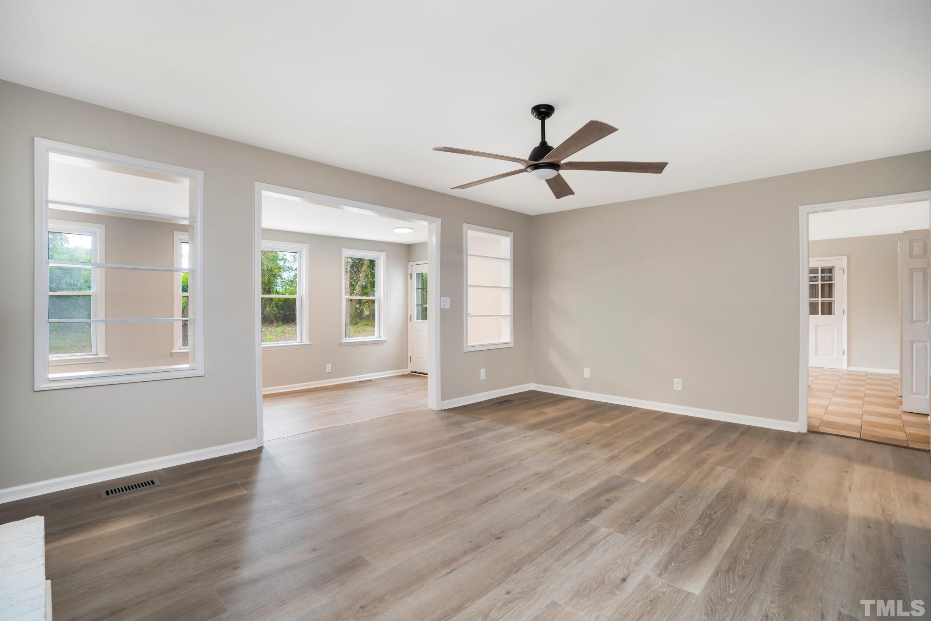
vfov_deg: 73.7
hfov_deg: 96.7
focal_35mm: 16
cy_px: 310
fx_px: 414
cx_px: 466
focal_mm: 16
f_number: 5.6
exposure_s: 1/25
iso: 400
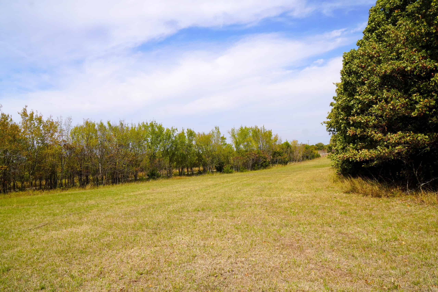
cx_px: 219
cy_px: 146
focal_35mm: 30
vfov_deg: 43.6
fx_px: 365
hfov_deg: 61.9
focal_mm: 20
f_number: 10
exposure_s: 1/200
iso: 100
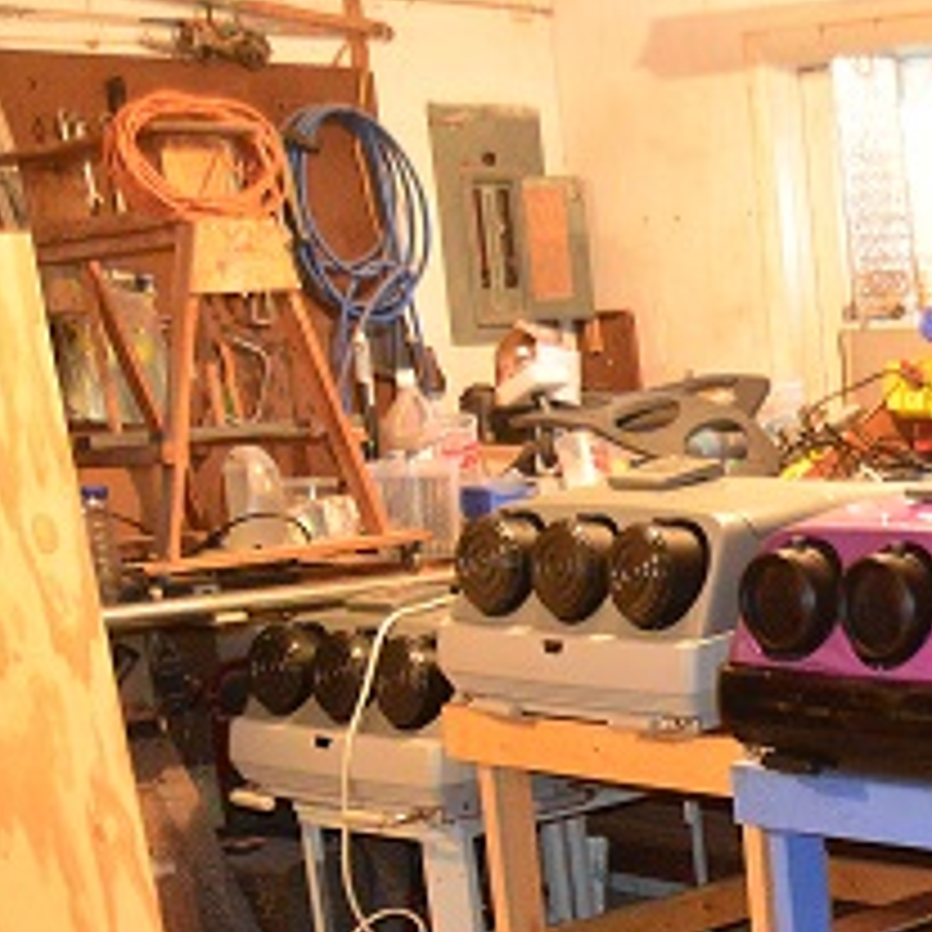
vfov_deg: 19.8
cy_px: 927
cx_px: 1463
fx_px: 2589
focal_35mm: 85
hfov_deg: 17.9
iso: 6400
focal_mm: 30
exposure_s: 1/125
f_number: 4.5
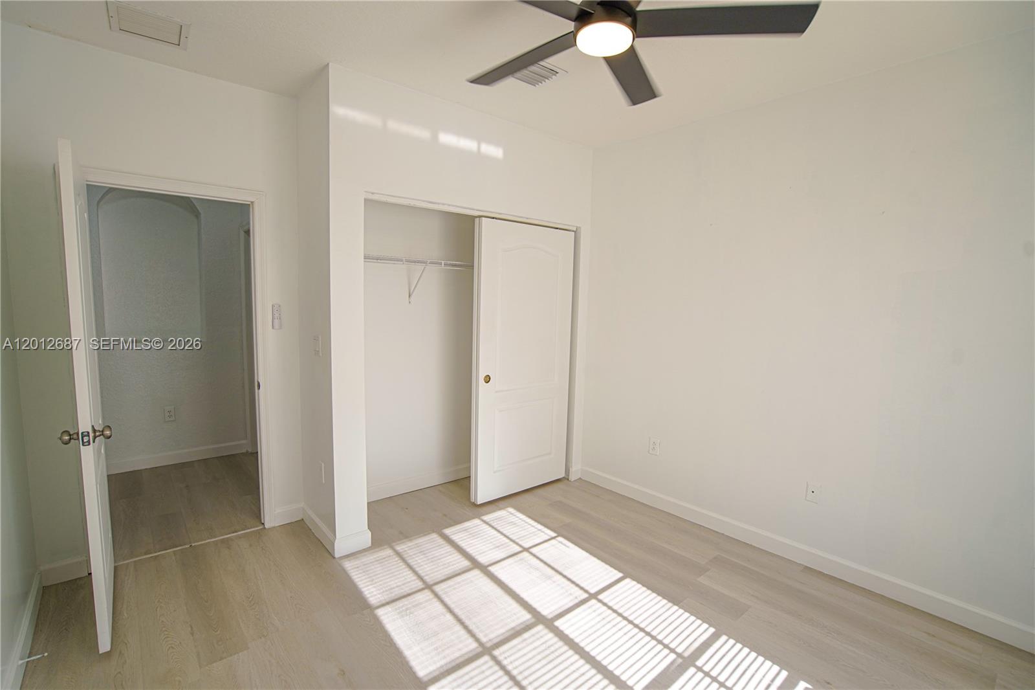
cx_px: 518
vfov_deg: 73.7
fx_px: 460
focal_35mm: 16
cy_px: 345
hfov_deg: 96.7
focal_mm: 16
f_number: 5
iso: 250
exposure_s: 1/160
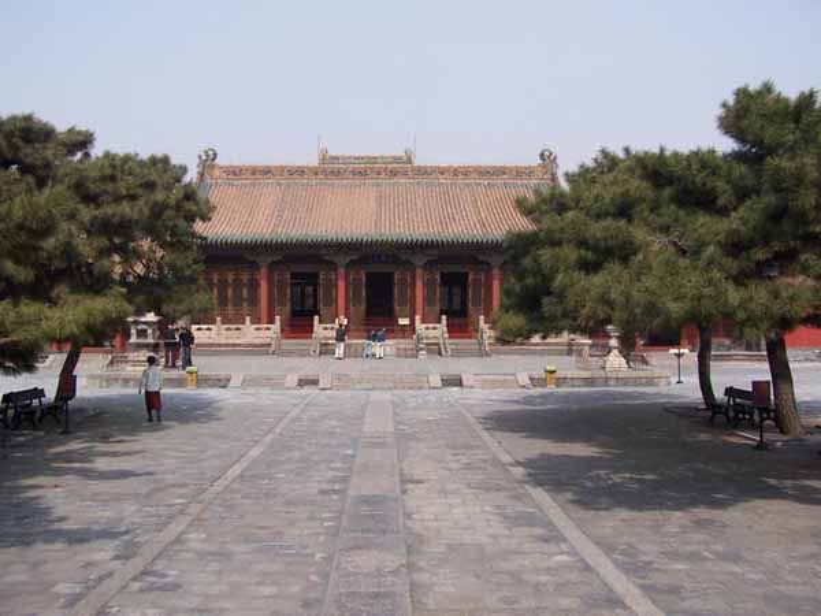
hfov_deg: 49.0
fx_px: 901
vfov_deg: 37.7
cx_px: 410
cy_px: 308
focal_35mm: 38
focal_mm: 6.3
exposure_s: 1/500
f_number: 4
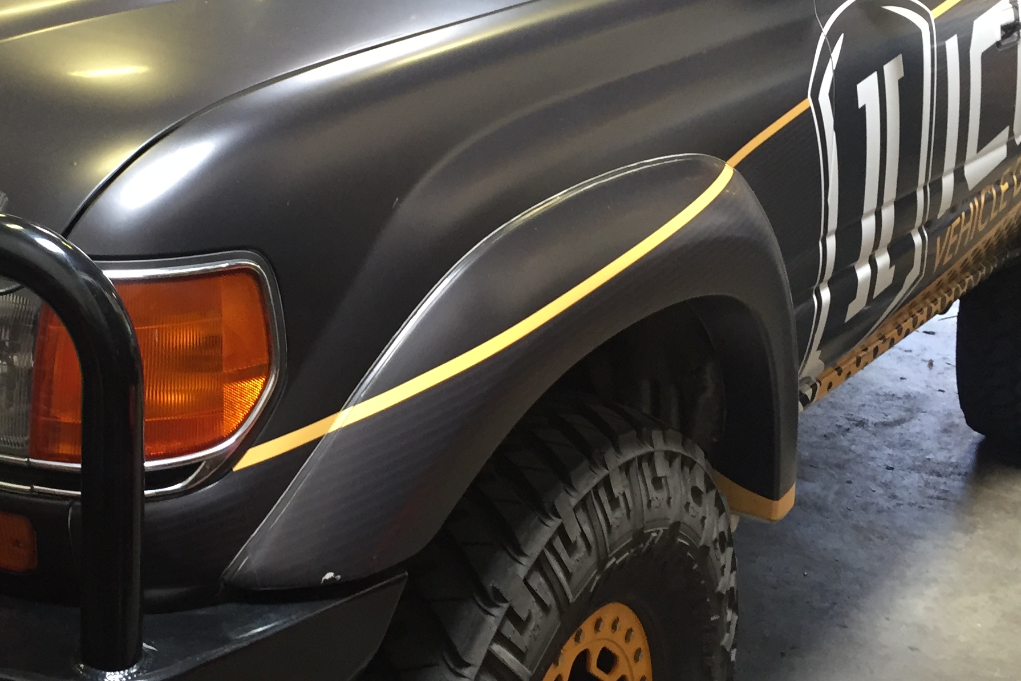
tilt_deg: -12.2
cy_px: 188
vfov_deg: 24.4
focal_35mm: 55
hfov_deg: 35.7
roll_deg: -3.3
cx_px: 308
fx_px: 1560
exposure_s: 1/30
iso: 100
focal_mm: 4.15
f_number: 2.2
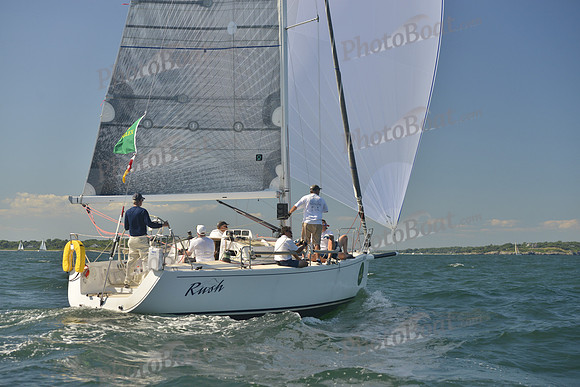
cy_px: 194
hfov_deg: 28.8
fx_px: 1128
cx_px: 290
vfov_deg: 19.5
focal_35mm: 70
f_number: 5.6
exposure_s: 1/1250
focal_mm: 70
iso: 400
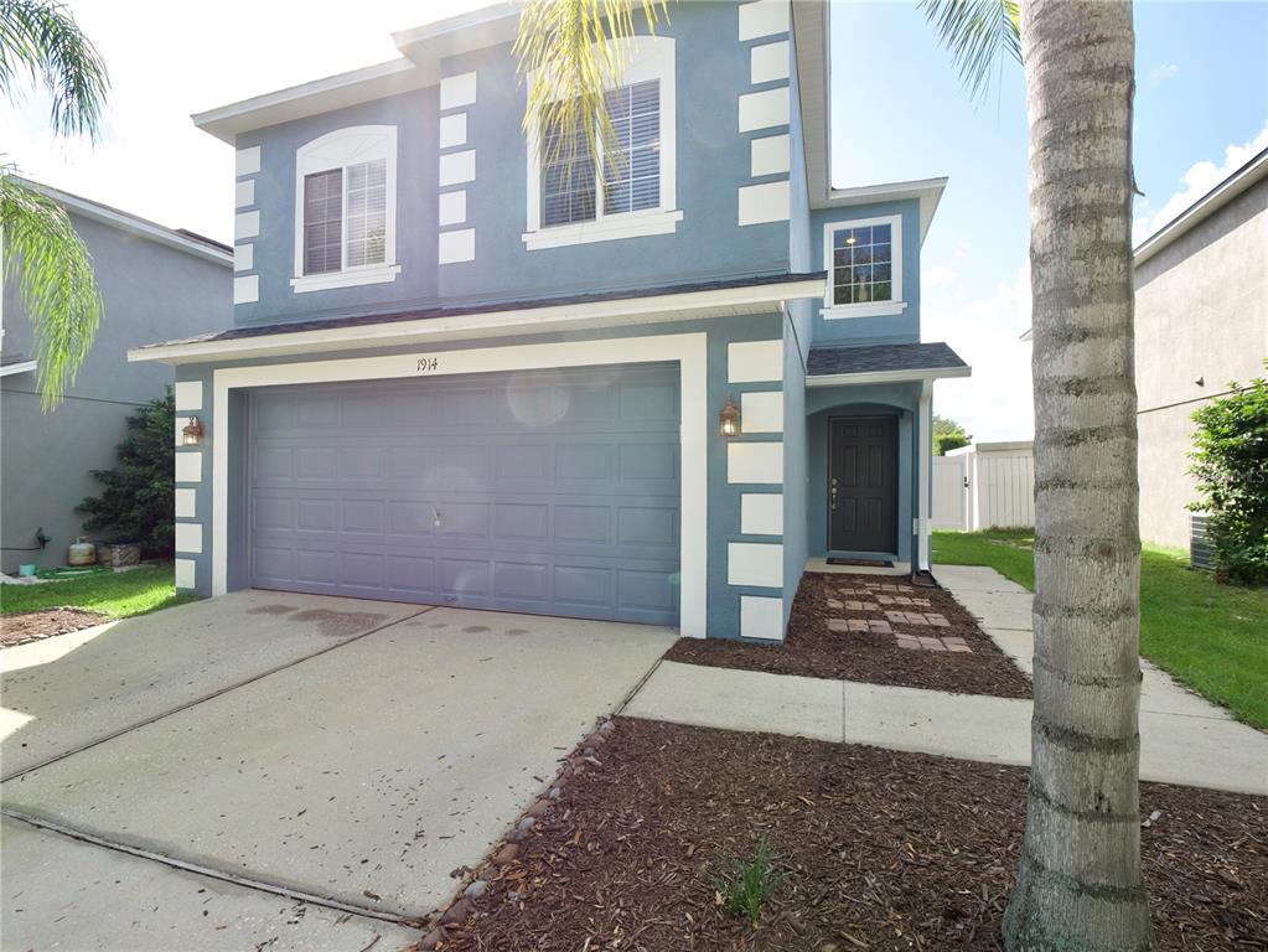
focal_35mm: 16
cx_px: 634
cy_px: 476
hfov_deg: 94.5
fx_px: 586
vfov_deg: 78.1
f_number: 5
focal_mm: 8
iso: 200
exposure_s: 1/500
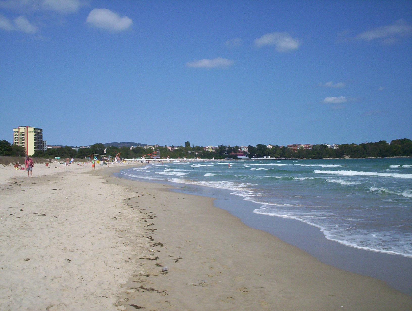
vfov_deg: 37.9
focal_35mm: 38
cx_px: 206
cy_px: 156
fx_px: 453
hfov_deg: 48.9
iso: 100
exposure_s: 1/2000
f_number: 4.5
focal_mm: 4.99
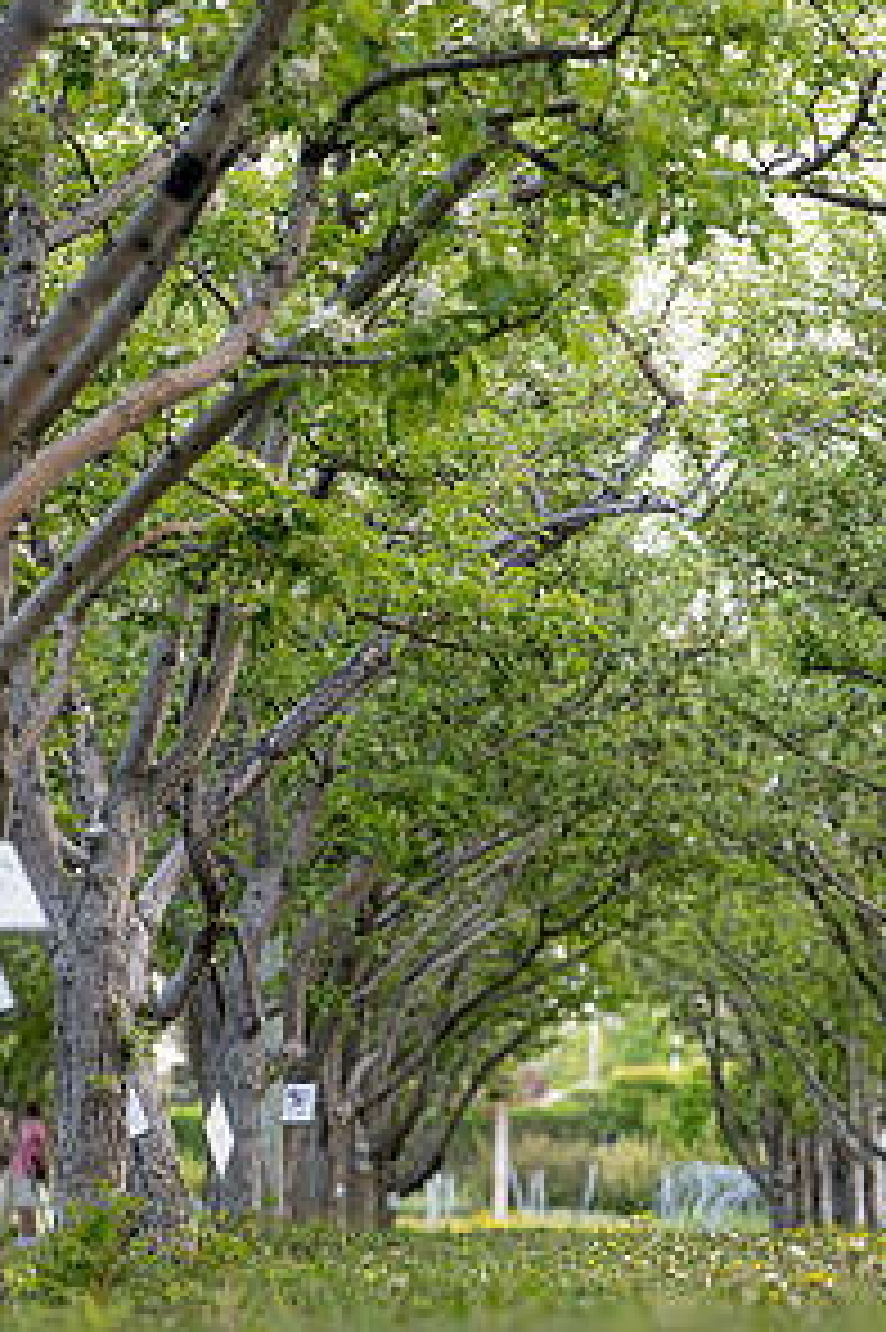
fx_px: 4952
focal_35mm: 134
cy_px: 878
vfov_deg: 15.3
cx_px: 508
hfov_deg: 10.2
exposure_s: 1/1250
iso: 1250
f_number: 4
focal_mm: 88
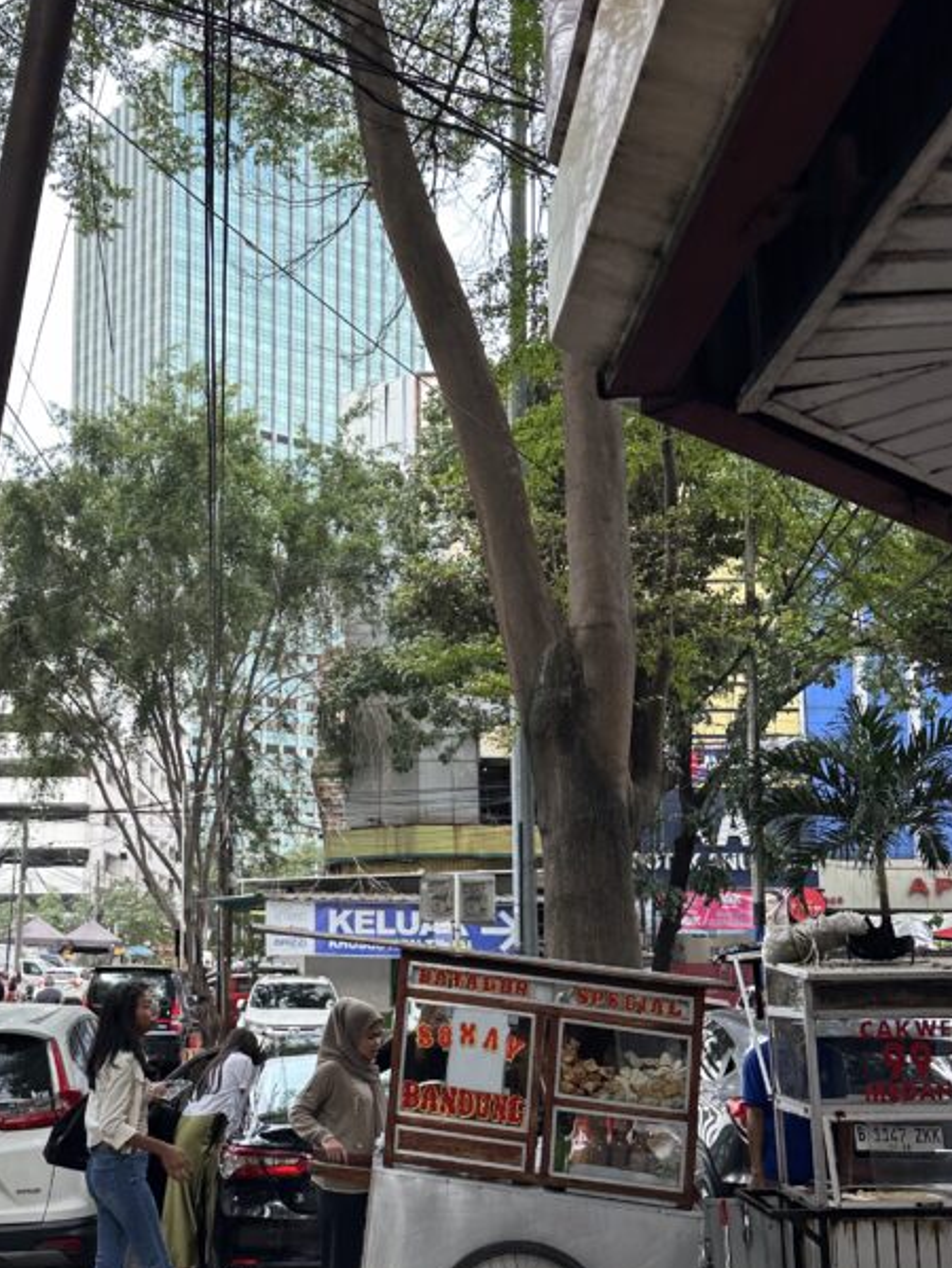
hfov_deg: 34.7
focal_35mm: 41
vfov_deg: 45.6
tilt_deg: +12.1
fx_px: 1502
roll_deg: -1.7
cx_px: 283
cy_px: 722
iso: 80
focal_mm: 6.86
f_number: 1.78
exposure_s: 1/349
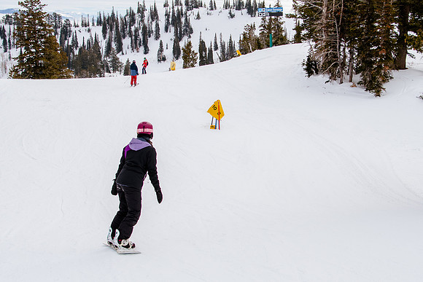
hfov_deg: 35.1
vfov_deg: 23.9
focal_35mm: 57
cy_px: 149
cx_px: 245
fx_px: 666
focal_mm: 31
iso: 400
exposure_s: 1/1600
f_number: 5.6
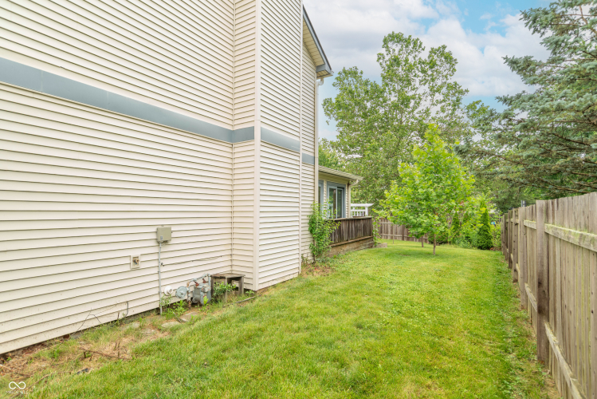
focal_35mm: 18
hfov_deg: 90.0
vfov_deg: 67.4
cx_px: 298
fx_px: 299
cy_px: 200
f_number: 6.3
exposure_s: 1/40
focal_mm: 18
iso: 50
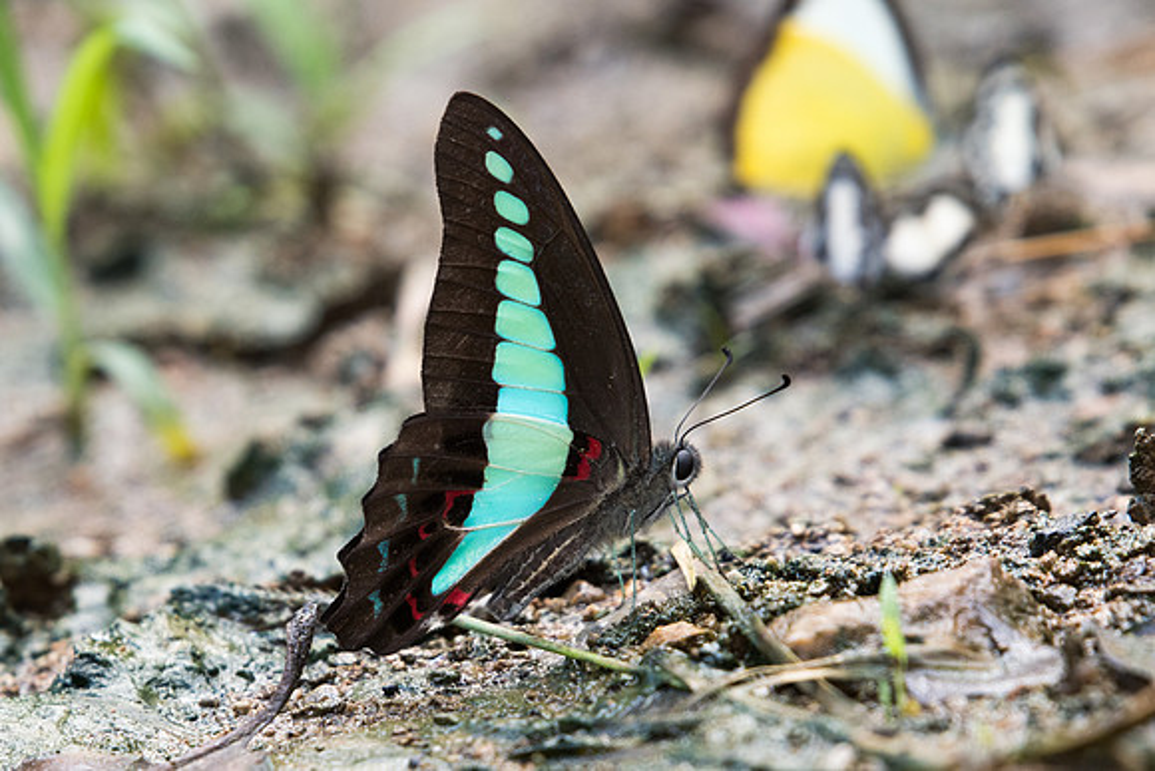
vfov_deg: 1.9
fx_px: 23219
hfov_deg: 2.8
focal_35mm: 724
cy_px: 465
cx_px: 578
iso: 800
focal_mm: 400
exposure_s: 1/250
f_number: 7.1
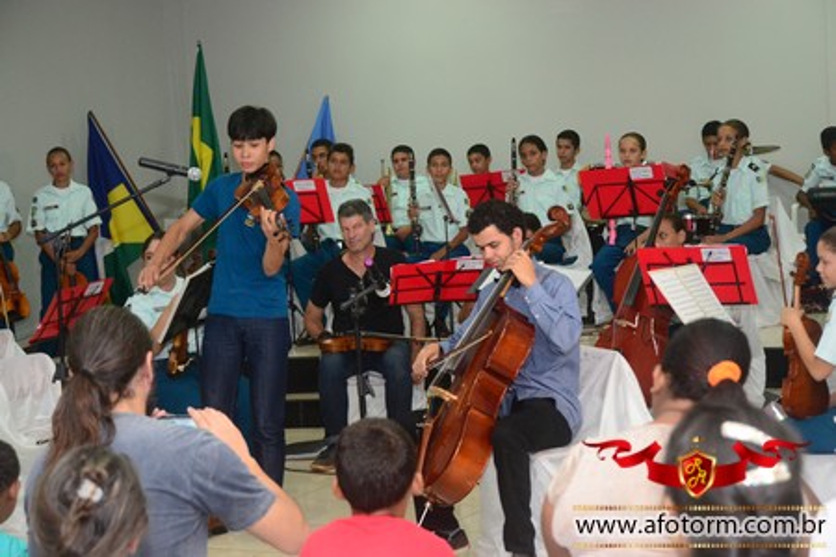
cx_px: 418
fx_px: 1811
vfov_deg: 17.5
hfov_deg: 26.0
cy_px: 278
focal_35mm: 78
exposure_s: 1/60
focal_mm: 52
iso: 1600
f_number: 5
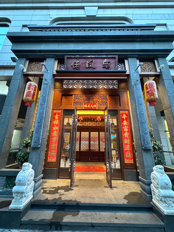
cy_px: 116
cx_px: 87
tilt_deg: +17.4
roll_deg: -1.1
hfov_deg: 85.7
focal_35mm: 14
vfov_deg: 102.1
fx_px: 94
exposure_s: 1/50
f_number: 2.2
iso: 1250
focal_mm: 2.22
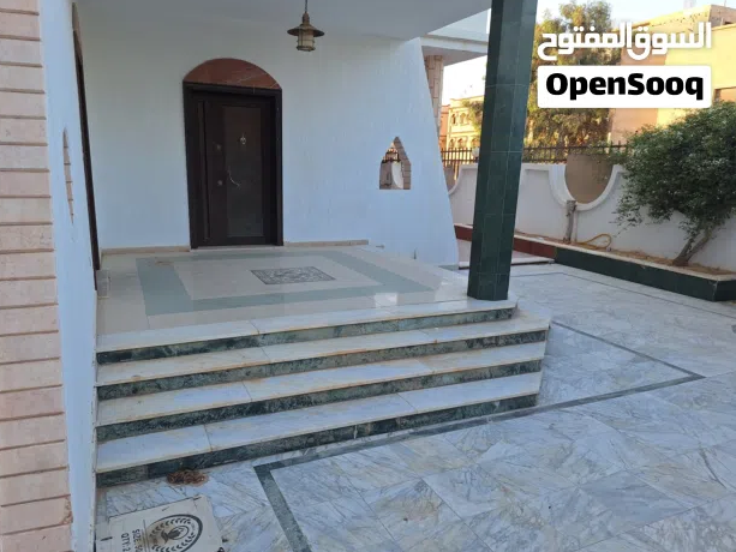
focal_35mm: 24
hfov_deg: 71.6
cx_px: 357
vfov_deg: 56.8
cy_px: 281
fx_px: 510
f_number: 1.8
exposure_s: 1/411
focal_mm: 5.54
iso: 40
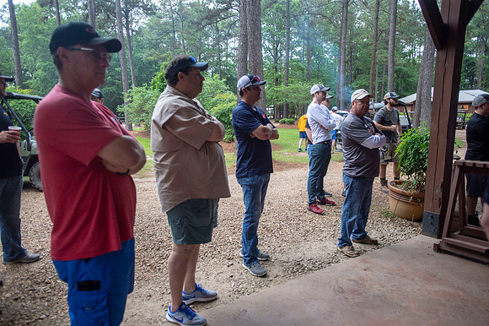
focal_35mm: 24
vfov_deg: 53.1
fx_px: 326
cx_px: 244
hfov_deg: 73.8
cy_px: 163
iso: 800
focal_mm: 24
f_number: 2.8
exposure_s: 1/200
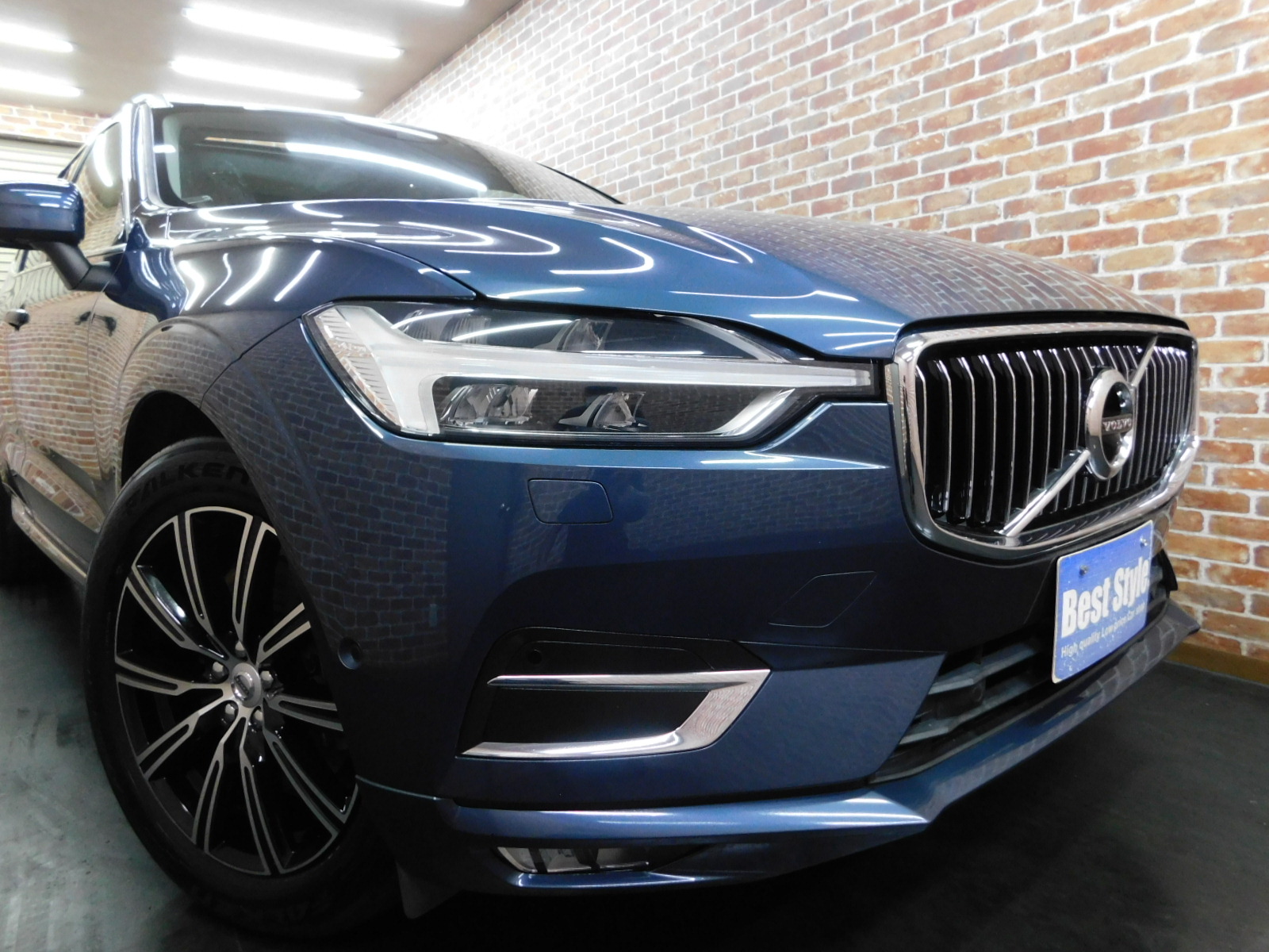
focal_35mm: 23
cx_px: 634
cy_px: 476
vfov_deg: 58.9
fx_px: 843
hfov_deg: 73.9
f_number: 3
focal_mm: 4
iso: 360
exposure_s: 1/30
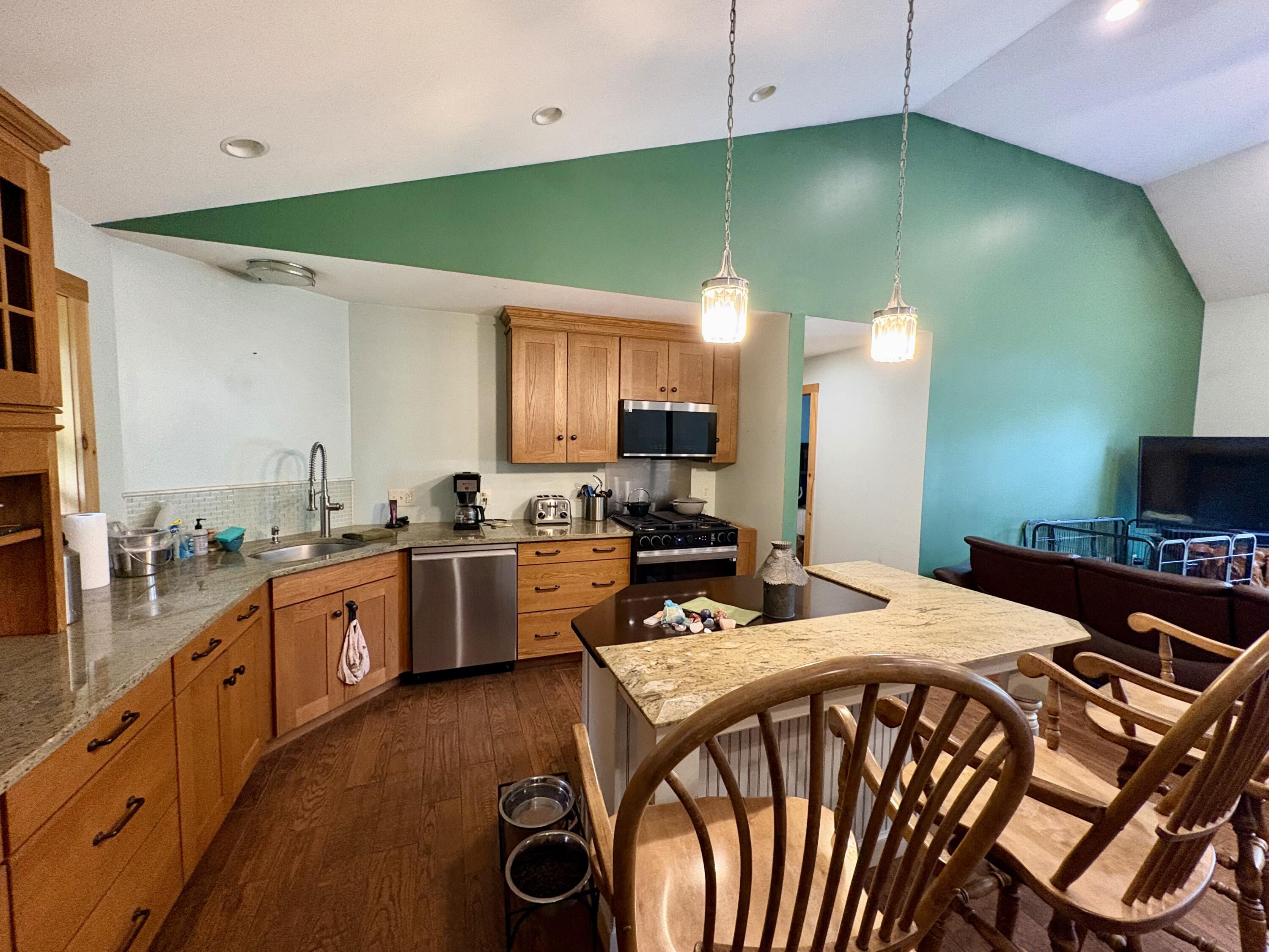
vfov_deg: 85.7
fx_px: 513
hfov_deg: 102.1
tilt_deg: -3.8
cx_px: 634
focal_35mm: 14
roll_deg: -0.1
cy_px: 476
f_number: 2.2
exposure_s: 1/60
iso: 640
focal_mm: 2.22
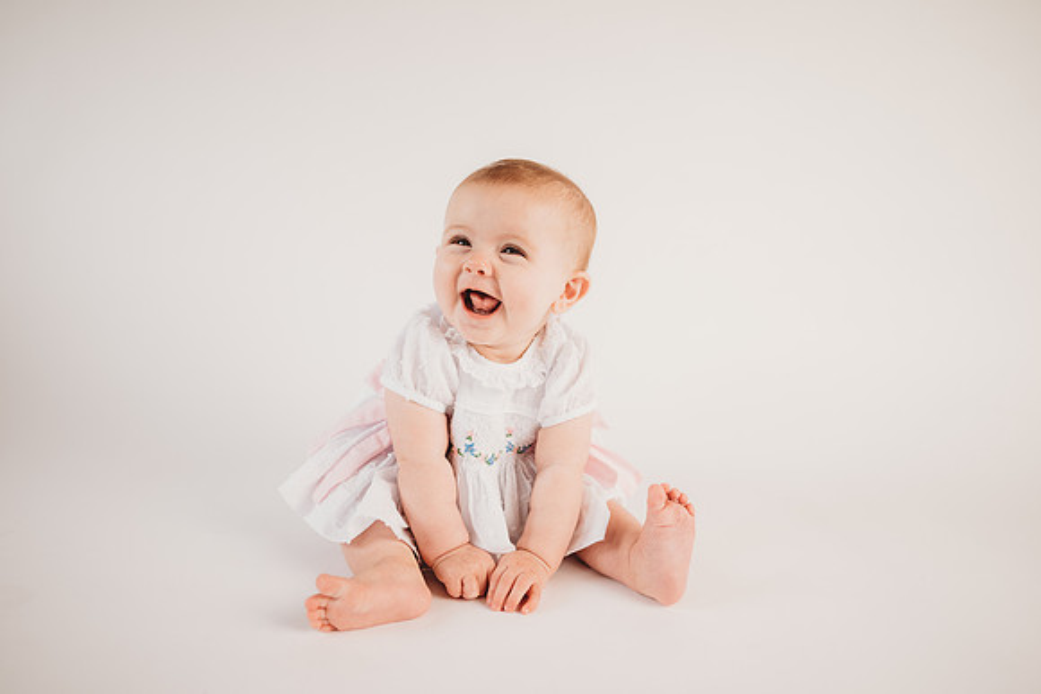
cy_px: 347
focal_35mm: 24
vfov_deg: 53.2
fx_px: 694
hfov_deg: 73.7
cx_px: 520
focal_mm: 24
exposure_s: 1/160
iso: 100
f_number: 2.2
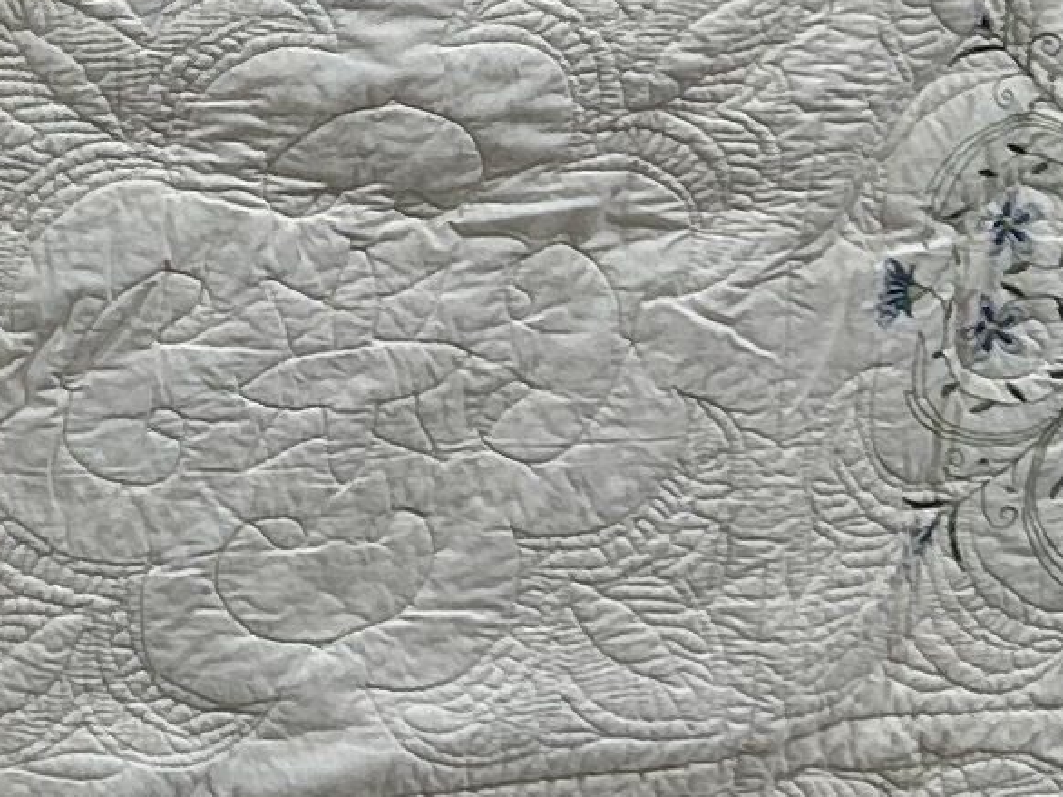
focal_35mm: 179
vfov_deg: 8.1
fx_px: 5495
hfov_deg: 10.3
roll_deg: +0.2
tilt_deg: -10.8
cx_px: -941
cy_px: -350
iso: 40
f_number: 1.5
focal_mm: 5.7
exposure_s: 1/202
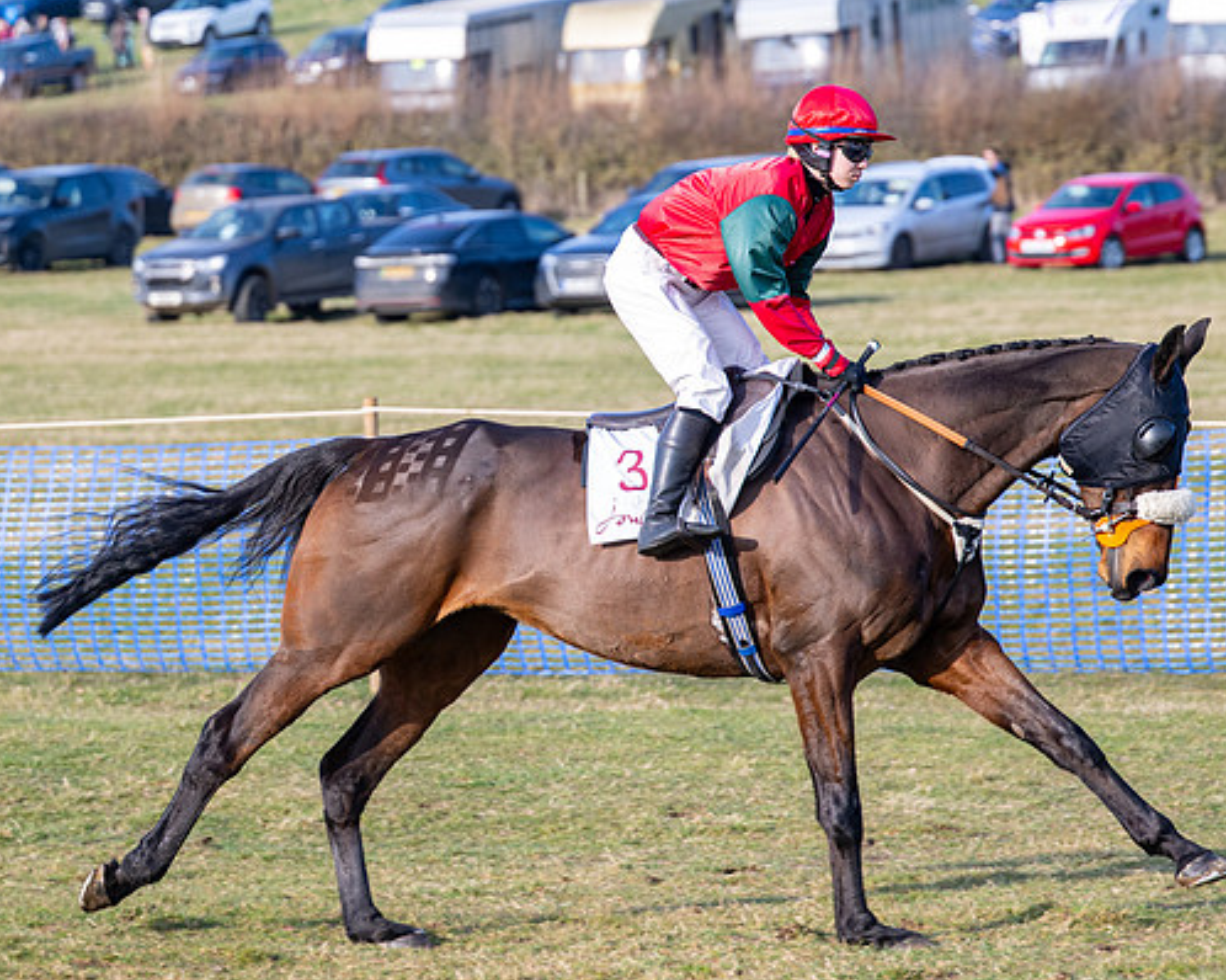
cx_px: 537
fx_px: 7327
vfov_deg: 7.7
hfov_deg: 9.6
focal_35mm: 202
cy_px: 459
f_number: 2.8
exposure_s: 1/1000
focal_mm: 96
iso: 125
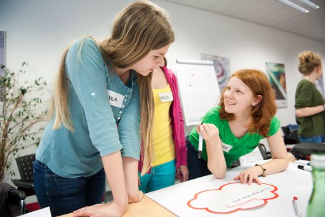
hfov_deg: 73.8
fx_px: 217
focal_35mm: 24
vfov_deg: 53.1
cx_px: 162
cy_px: 108
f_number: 2.8
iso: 640
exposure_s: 1/80
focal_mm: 24
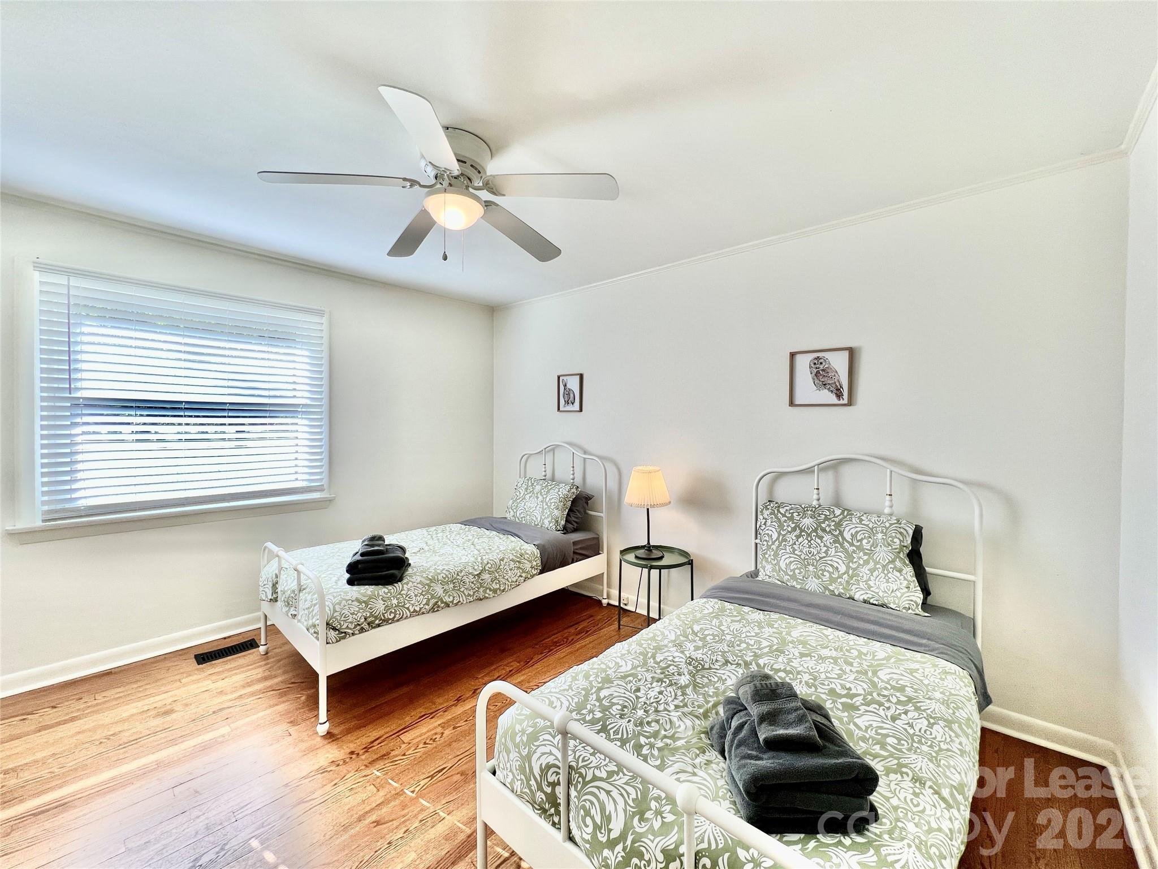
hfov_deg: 106.2
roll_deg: -0.3
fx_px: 435
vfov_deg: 89.9
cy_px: 434
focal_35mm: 13
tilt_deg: -1.5
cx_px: 579
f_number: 1.8
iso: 40
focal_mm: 1.57
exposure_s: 1/120
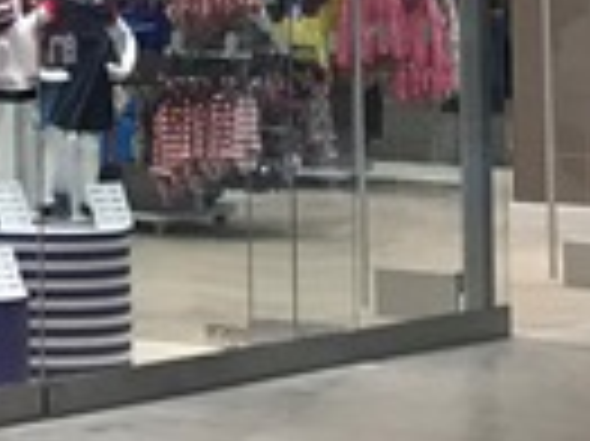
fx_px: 3678
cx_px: -793
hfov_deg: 8.4
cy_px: -504
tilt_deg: +6.0
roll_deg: -0.8
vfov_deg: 6.6
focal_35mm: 216
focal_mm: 3.99
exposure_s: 1/100
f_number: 1.8
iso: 25
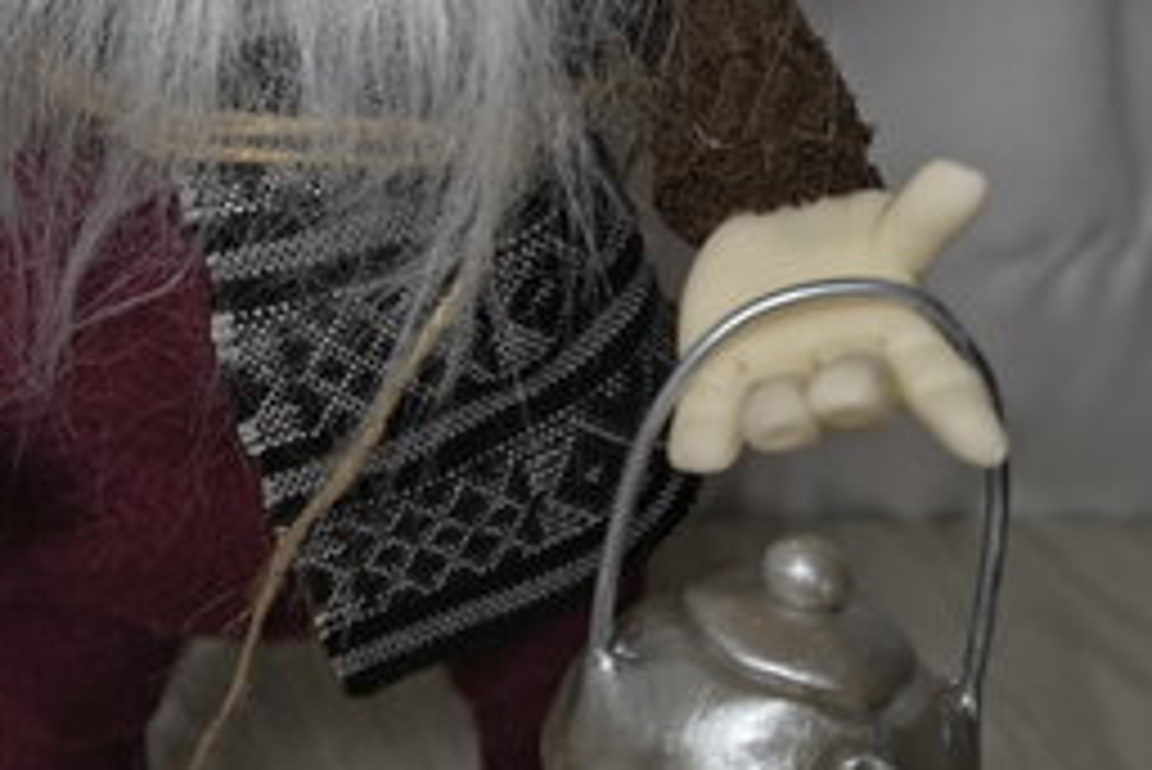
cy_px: 83
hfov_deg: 37.5
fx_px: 1665
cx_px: 328
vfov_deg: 25.3
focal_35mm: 52
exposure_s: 1/100
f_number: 1.8
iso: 128
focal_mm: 5.56
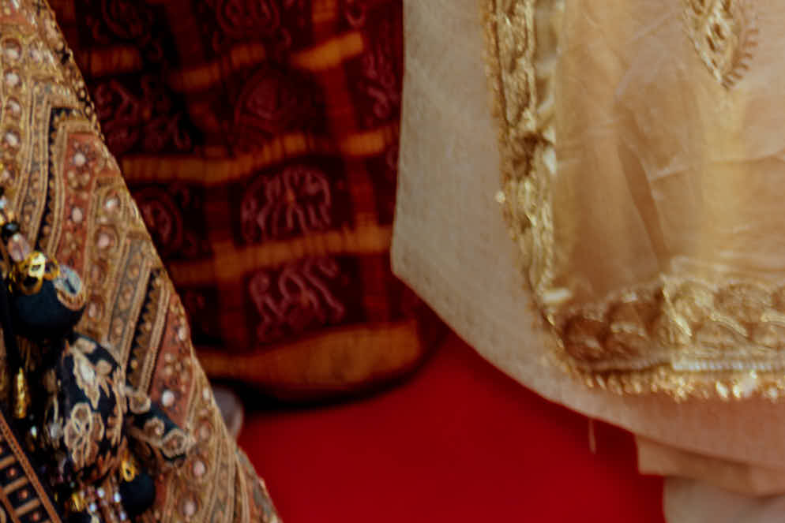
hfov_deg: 17.4
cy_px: -723
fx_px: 2442
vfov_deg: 10.5
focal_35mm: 112
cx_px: 935
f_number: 2.8
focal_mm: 14
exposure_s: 1/500
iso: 320
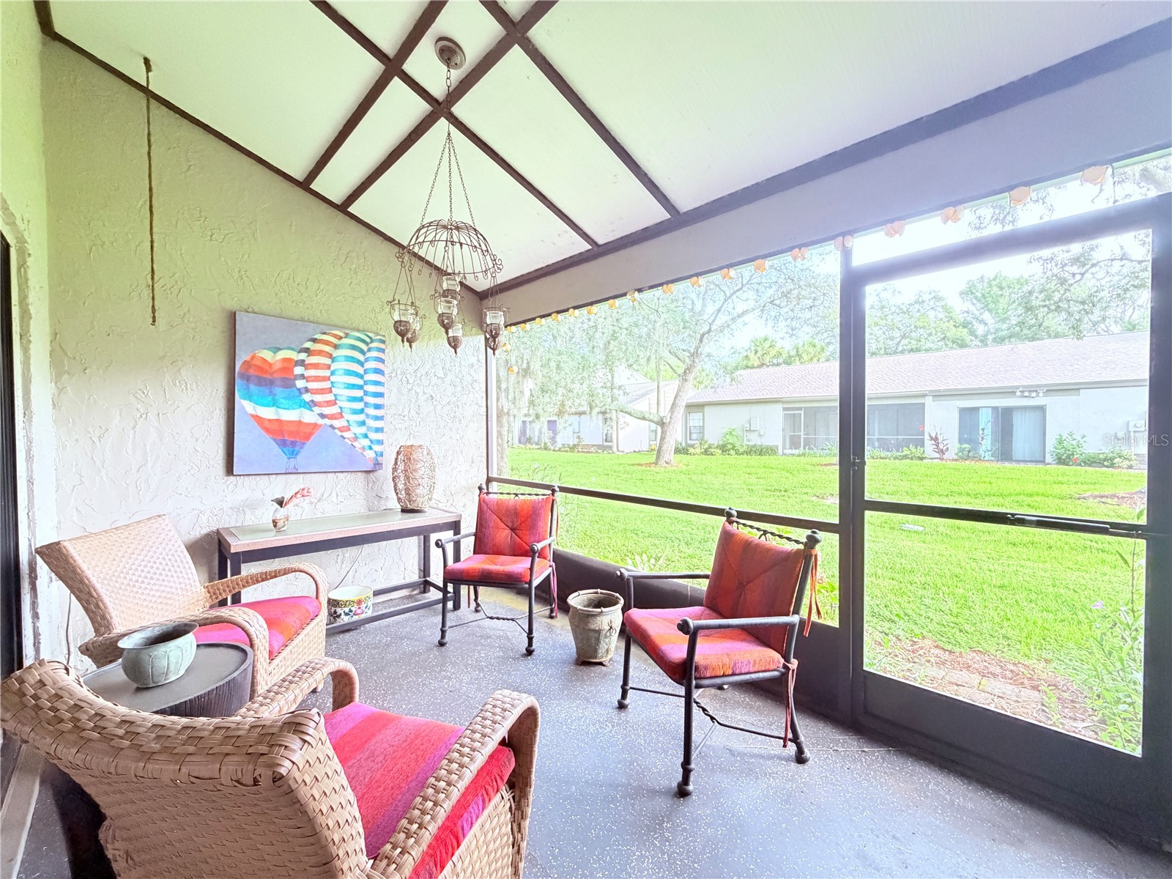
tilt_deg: -1.4
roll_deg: +0.5
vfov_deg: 85.7
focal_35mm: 14
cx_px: 586
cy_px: 440
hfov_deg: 102.1
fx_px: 474
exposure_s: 1/60
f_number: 2.2
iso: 640
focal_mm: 2.22
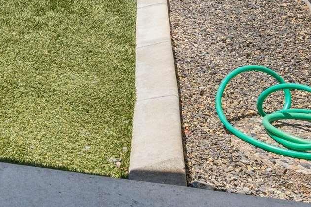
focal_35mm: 97
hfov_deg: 18.0
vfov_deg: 12.1
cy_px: -241
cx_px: -200
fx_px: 838
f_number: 13
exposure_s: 1/320
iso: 400
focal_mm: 20
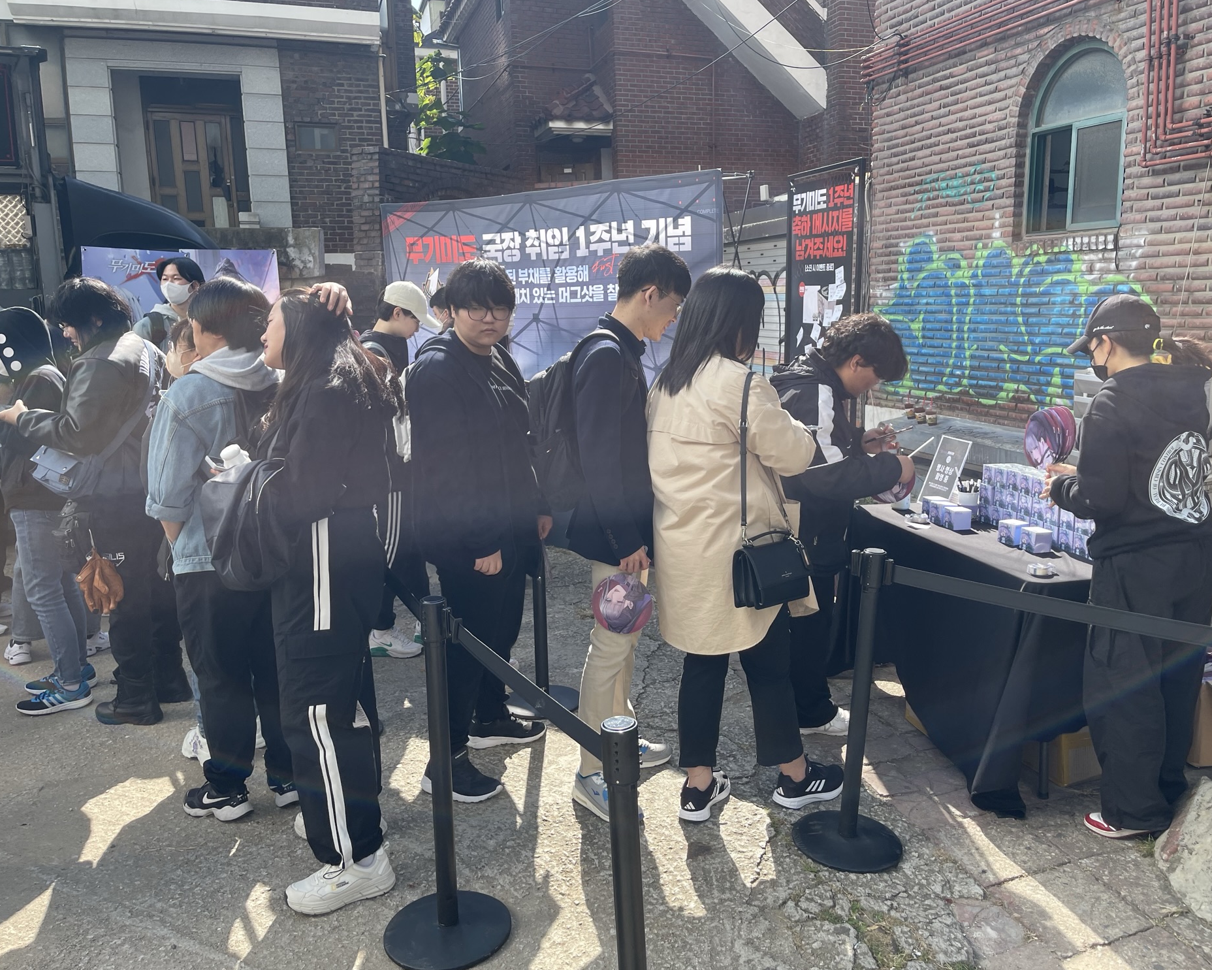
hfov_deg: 62.1
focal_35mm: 28
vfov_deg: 51.5
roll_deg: +1.2
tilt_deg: -10.4
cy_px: 473
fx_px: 1004
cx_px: 661
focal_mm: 5.1
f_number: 1.6
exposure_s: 1/1164
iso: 32
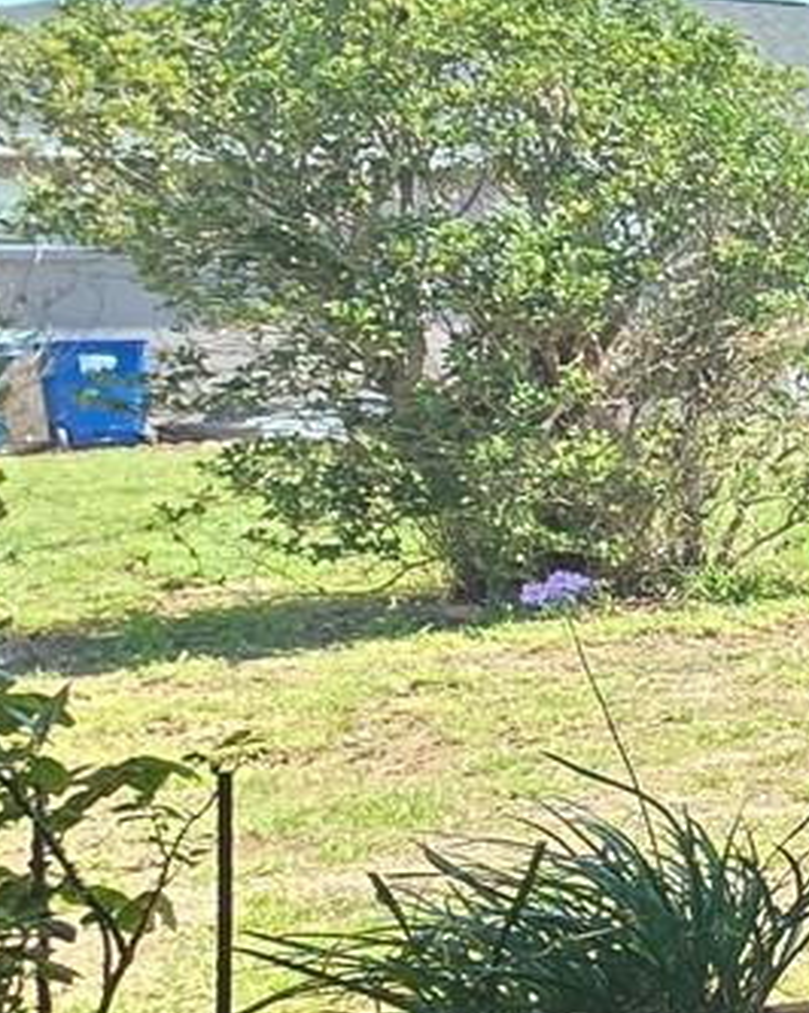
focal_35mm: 61
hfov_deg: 12.9
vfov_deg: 31.0
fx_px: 1827
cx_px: 2217
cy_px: 551
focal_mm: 2.2
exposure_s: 1/224
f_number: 2.2
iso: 50
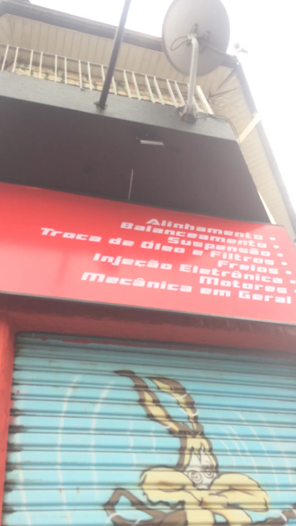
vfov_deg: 61.0
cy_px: 265
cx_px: 117
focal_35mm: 32
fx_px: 446
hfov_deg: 36.5
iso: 32
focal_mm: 4.15
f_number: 2.2
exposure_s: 1/228
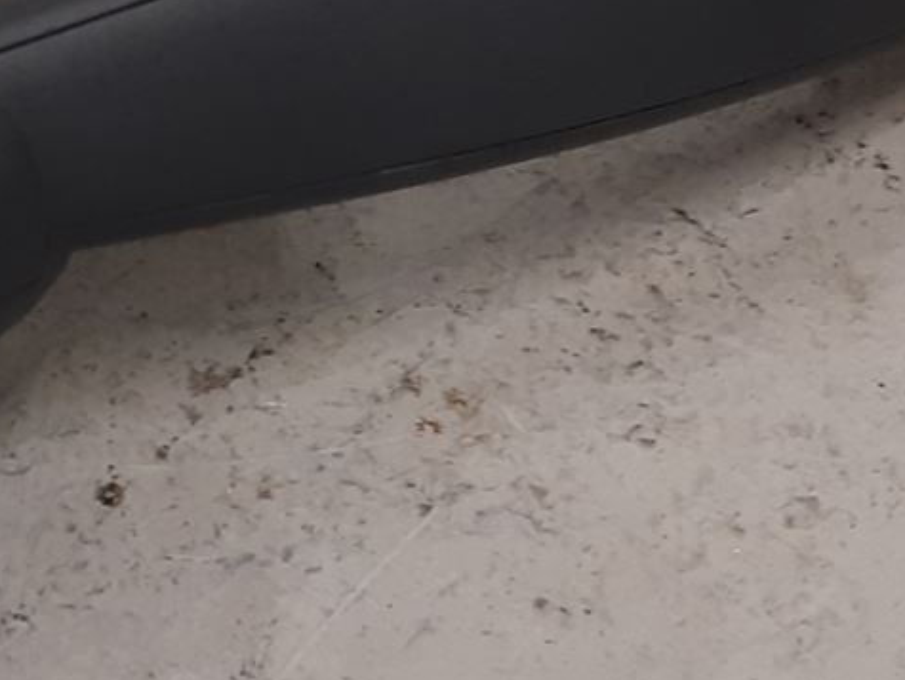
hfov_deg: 17.3
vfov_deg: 13.1
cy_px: 82
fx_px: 2930
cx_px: 103
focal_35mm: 112
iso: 125
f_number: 1.7
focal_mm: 3.93
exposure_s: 1/50
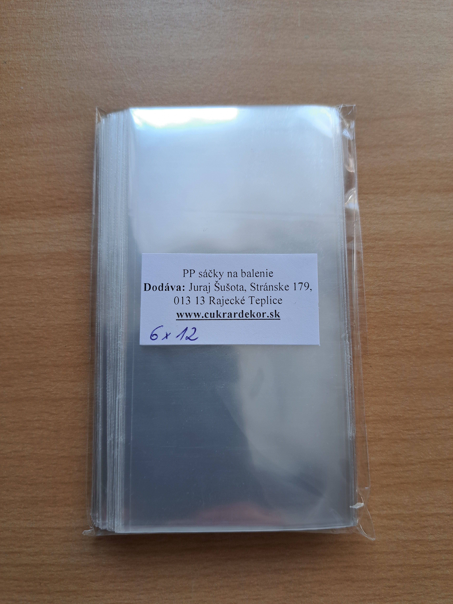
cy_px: 302
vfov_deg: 71.6
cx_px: 226
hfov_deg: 56.8
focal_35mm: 24
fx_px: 419
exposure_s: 1/100
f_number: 1.8
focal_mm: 5.23
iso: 50
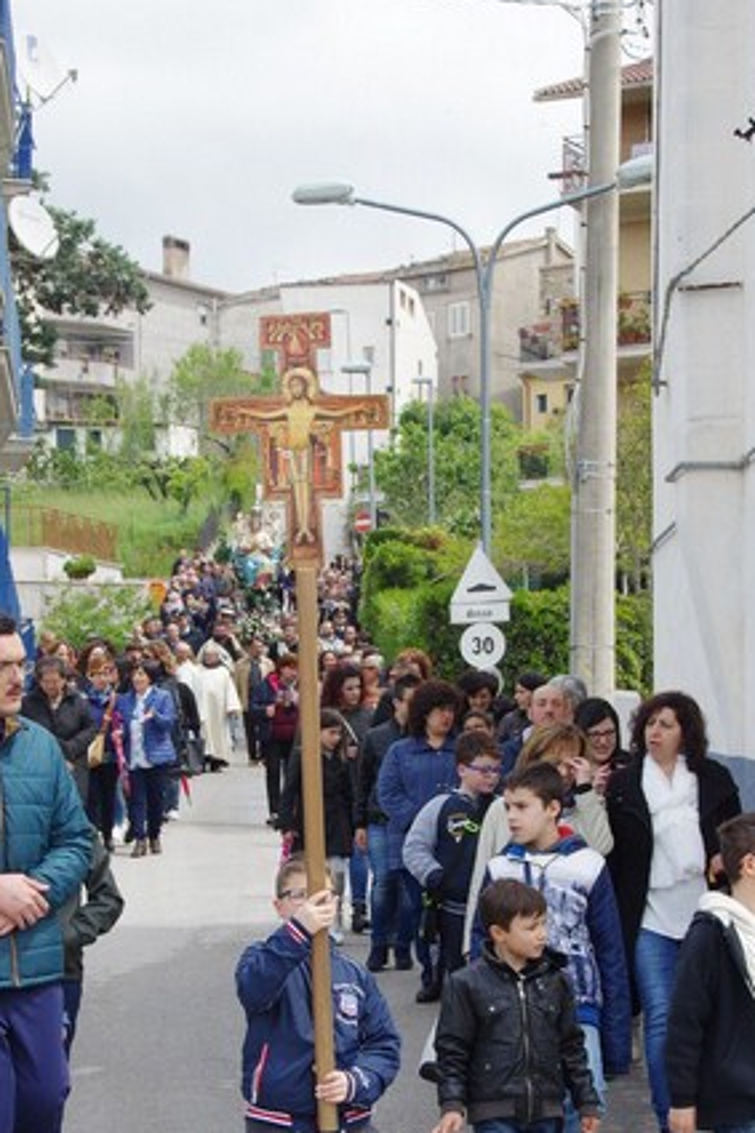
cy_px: 821
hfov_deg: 12.1
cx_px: 320
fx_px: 3557
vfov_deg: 18.0
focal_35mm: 113
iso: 320
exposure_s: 1/250
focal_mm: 43
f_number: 8
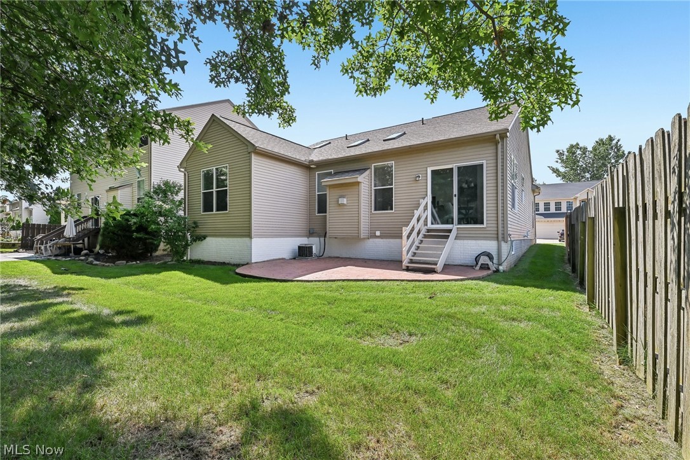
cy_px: 230
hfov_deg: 96.8
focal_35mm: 16
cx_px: 345
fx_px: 307
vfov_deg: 73.7
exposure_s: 1/400
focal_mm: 16
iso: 250
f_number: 8
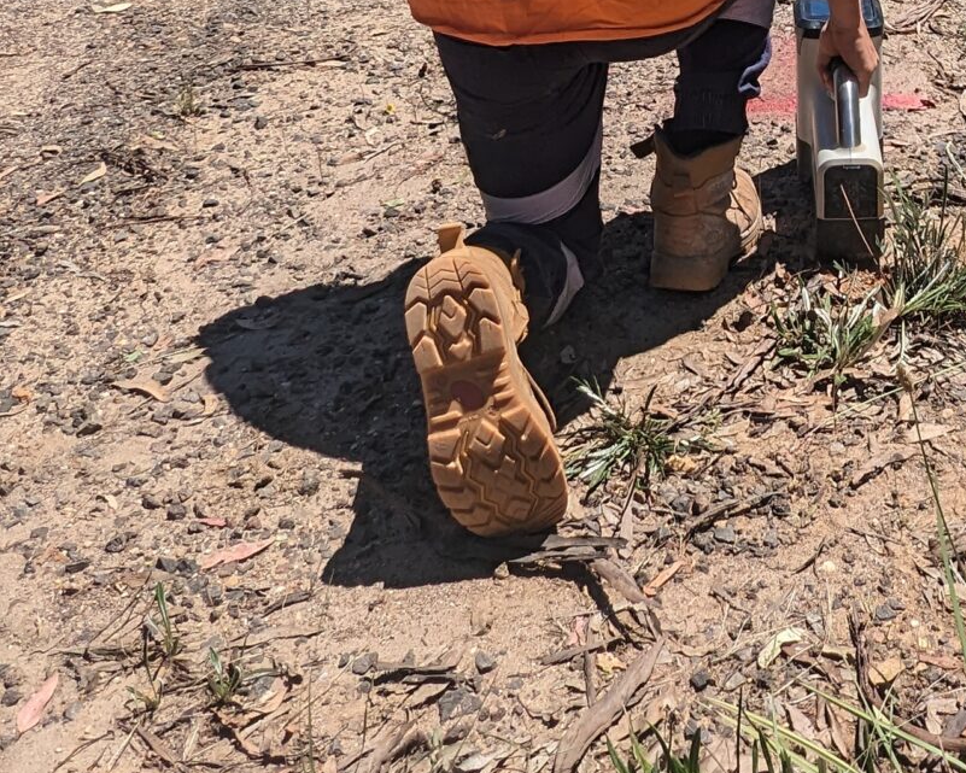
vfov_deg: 27.4
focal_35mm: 50
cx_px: 809
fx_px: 1430
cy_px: -104
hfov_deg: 35.8
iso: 50
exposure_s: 1/2445
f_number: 2.2
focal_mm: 2.35
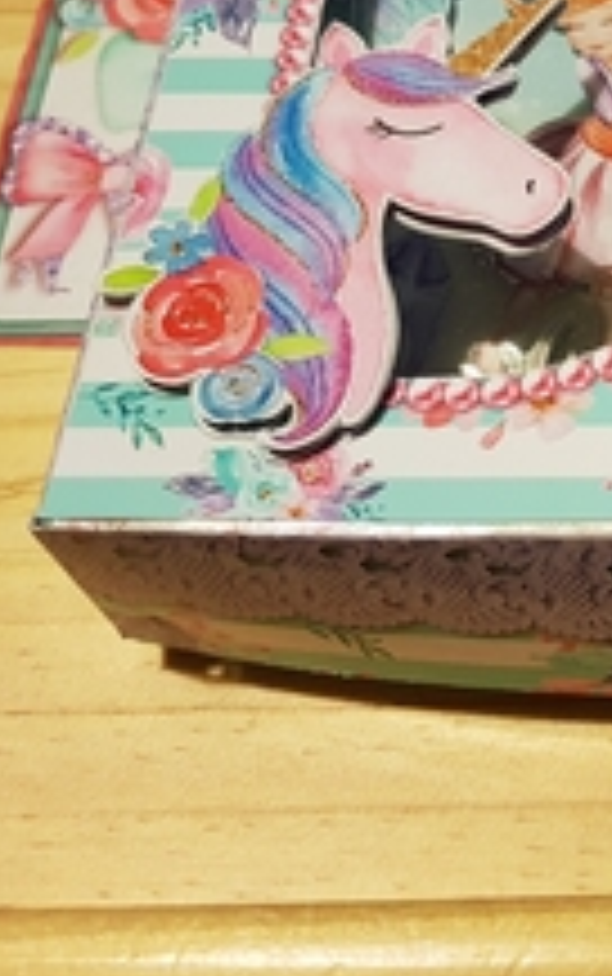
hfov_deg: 21.0
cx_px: 770
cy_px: 241
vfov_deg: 34.9
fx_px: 1518
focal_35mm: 57
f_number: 1.7
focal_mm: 4.2
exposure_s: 1/13
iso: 200
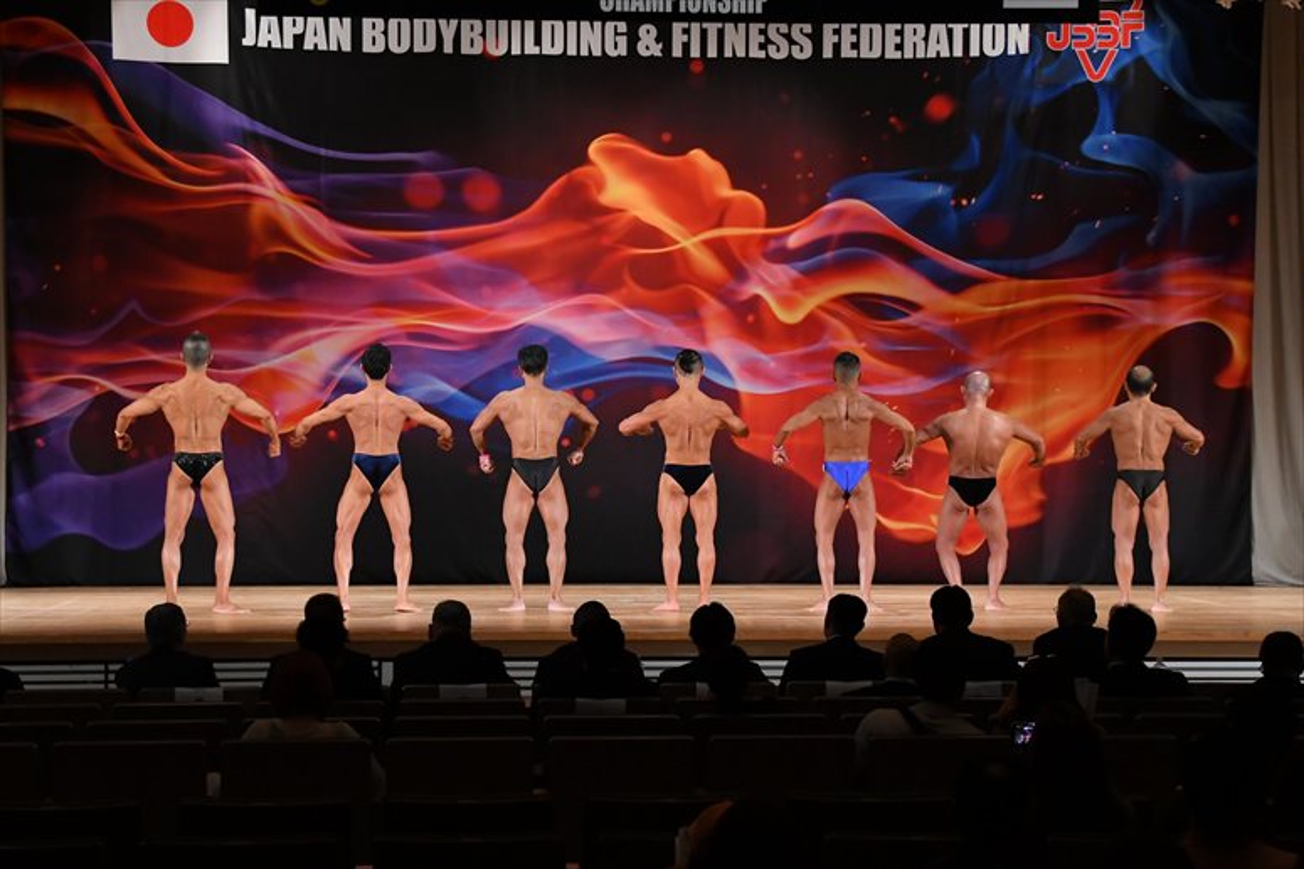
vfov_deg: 16.2
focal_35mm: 84
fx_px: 3041
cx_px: 652
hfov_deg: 24.2
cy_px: 434
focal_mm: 56
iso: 3200
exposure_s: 1/400
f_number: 5.6
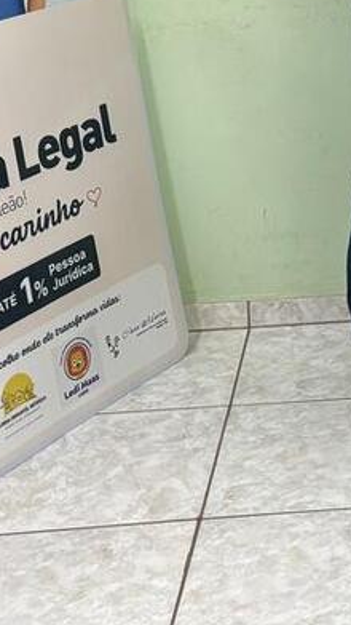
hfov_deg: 12.9
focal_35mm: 87
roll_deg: +0.9
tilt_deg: -9.3
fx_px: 1439
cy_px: -72
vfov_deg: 22.9
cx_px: 574
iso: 200
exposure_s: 1/60
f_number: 1.6
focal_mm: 5.96
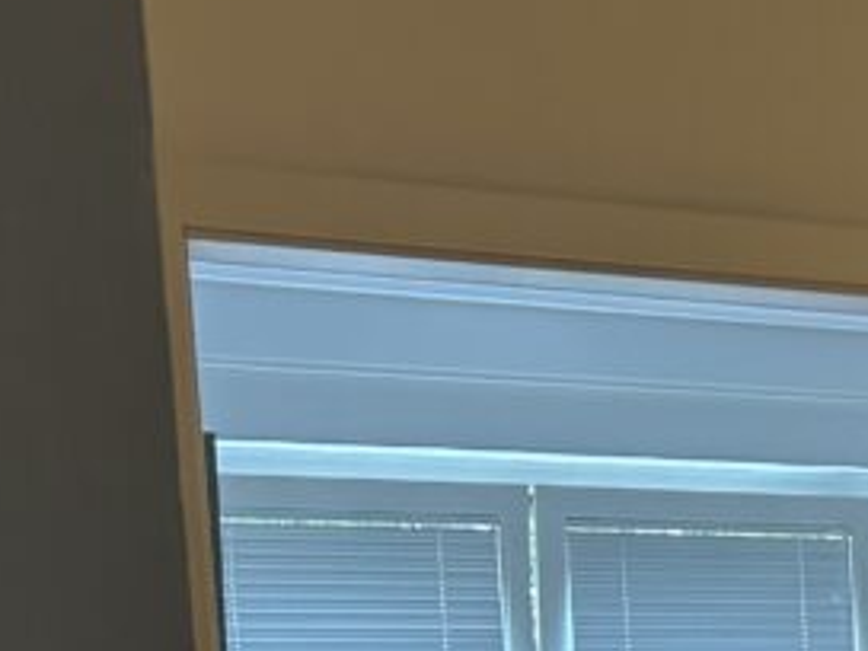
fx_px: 2457
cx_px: 1174
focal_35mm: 98
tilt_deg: -9.3
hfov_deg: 18.4
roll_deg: +0.8
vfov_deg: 13.8
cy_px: 1072
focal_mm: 5.7
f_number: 1.5
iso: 125
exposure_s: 1/50
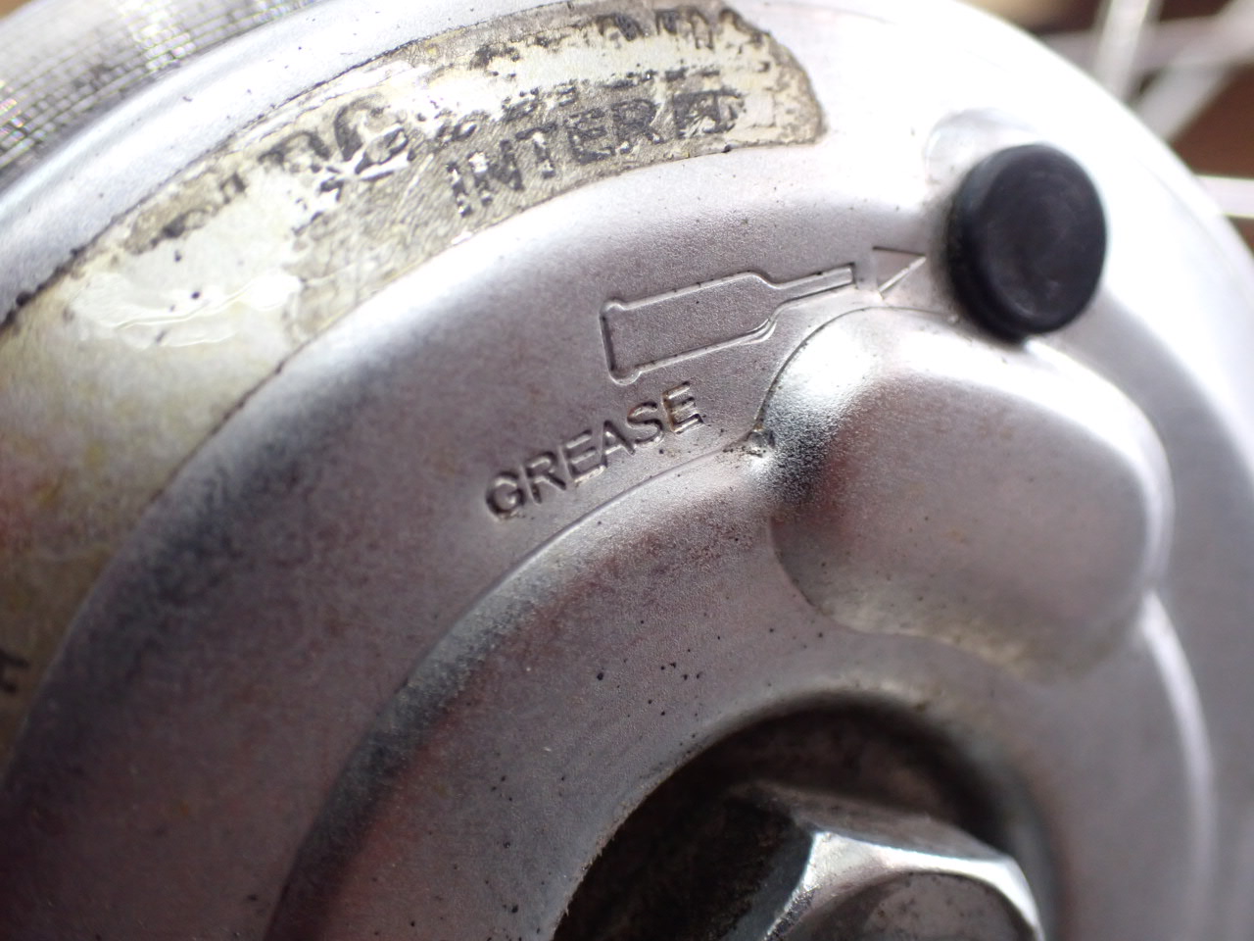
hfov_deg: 45.8
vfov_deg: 35.1
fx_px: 1485
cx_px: 627
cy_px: 470
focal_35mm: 41
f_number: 2.8
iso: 500
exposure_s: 1/160
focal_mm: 7.31
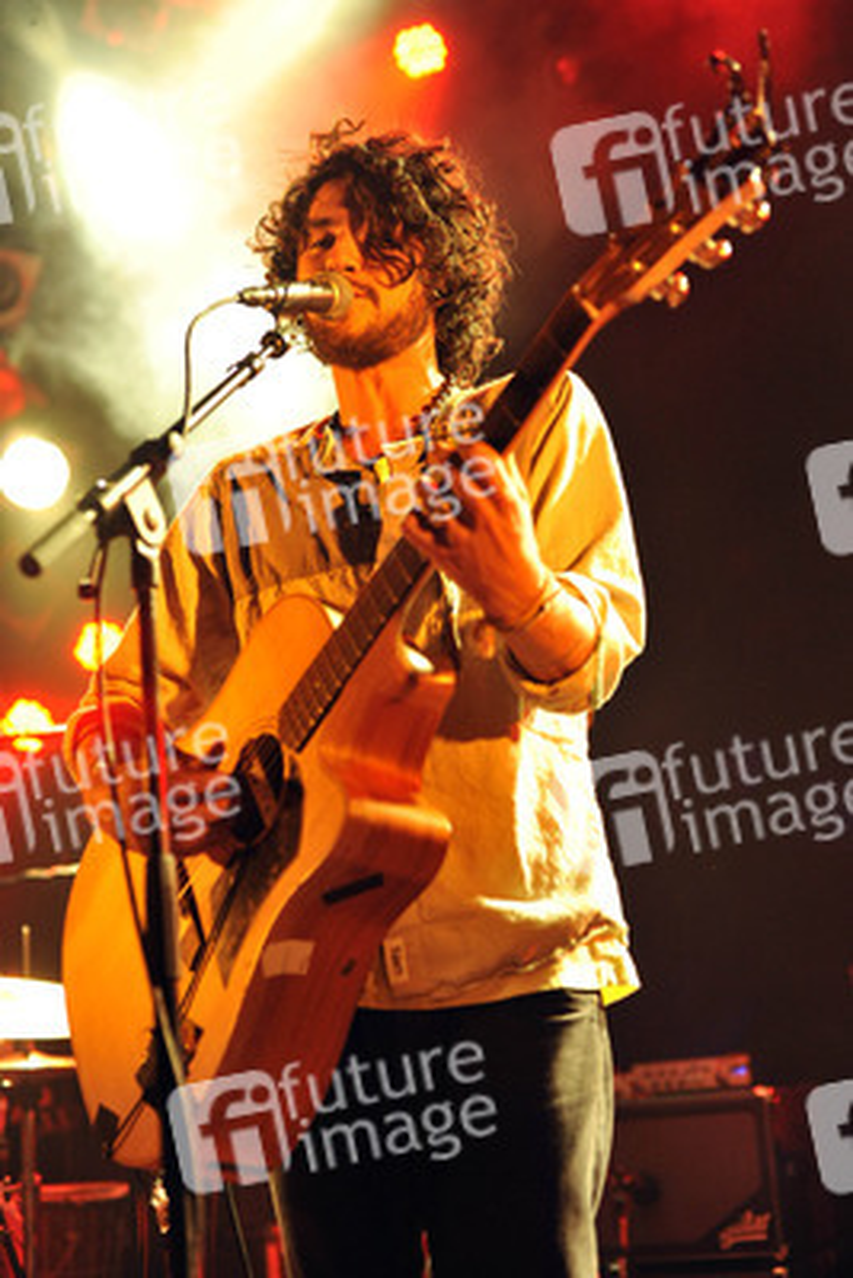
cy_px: 639
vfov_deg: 39.6
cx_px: 426
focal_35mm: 50
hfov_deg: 27.0
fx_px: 1775
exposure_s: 1/160
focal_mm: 50
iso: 2500
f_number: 2.8
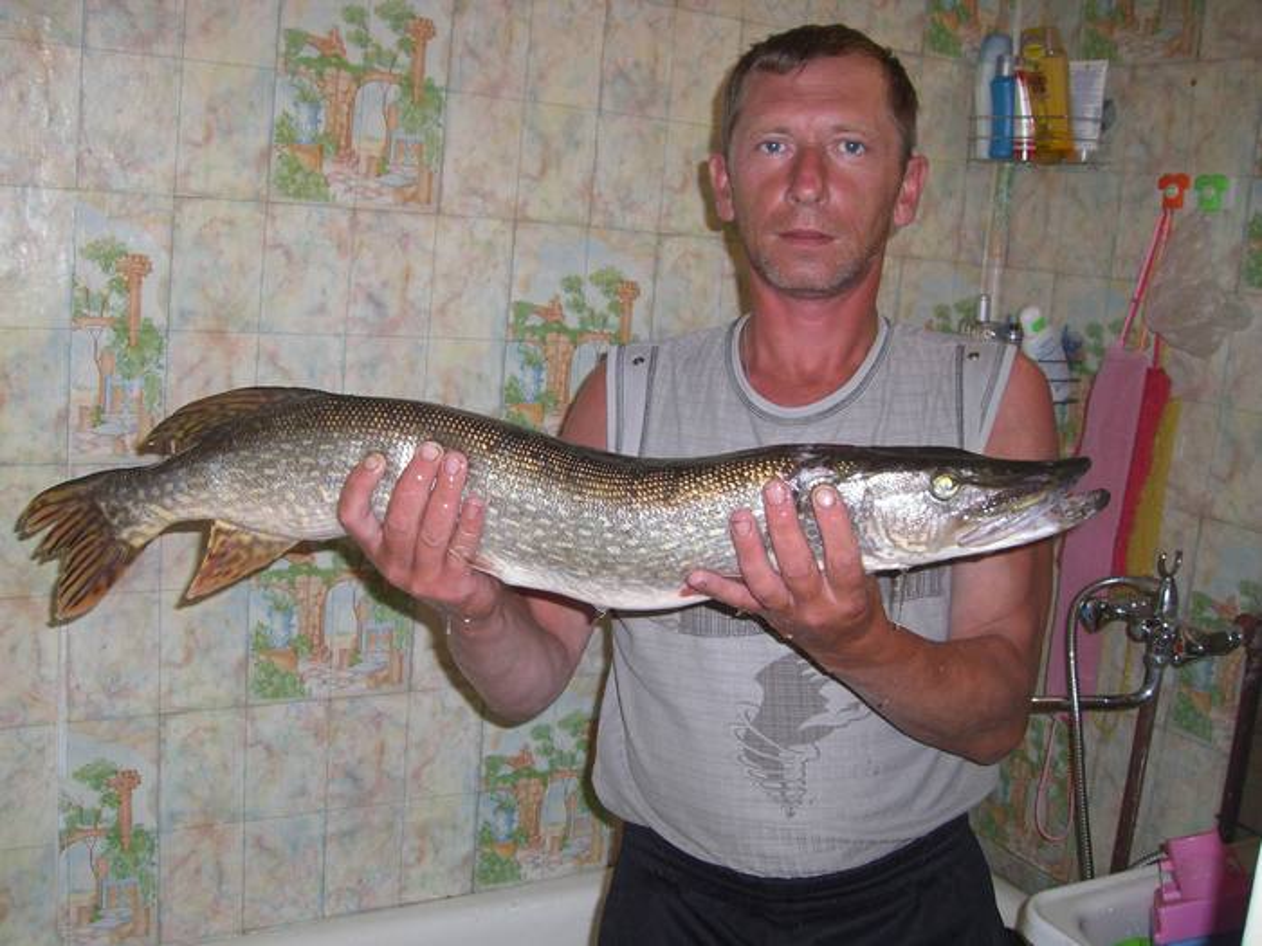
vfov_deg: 37.7
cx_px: 631
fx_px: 1385
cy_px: 473
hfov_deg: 49.0
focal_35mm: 38
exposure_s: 1/60
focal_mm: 6.2
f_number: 2.7
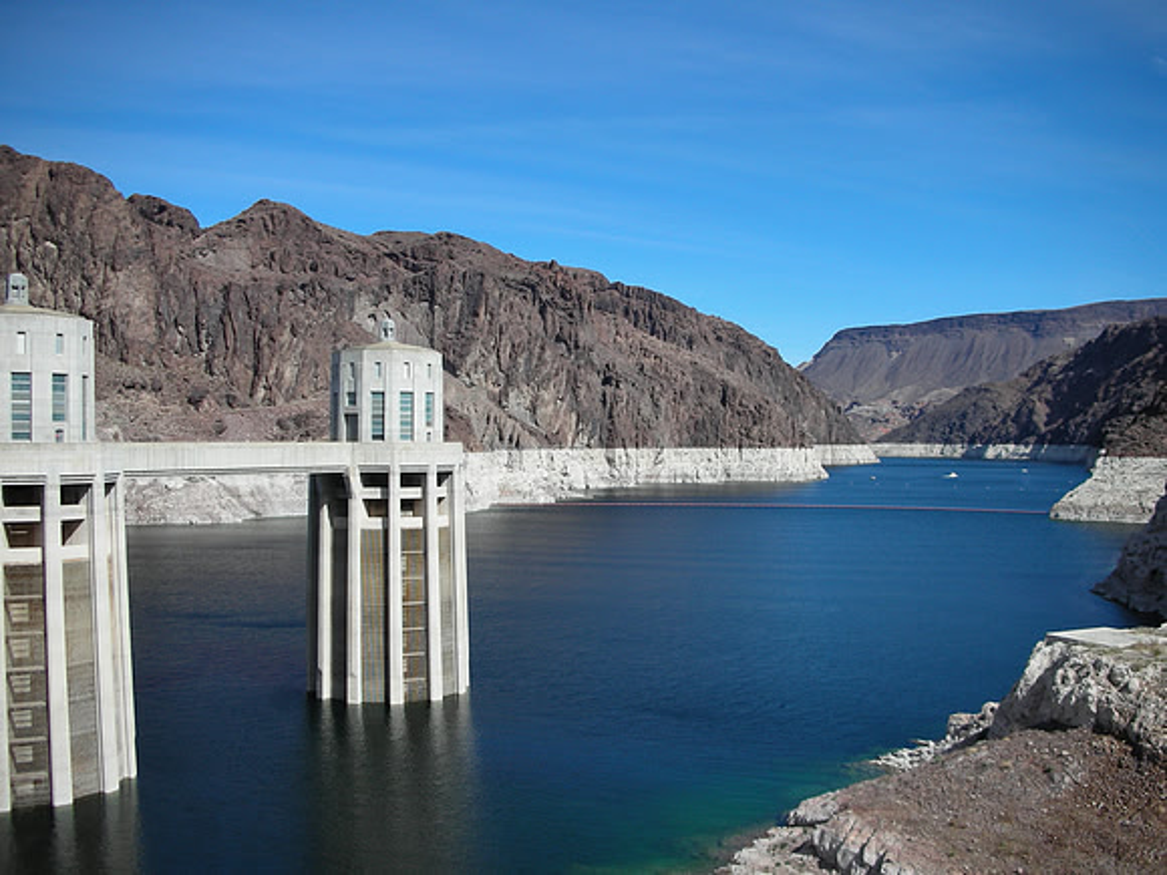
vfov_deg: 40.7
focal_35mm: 35
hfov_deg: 52.6
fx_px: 1180
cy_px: 438
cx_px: 584
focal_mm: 5.8
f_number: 8.5
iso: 50
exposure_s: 1/95.6
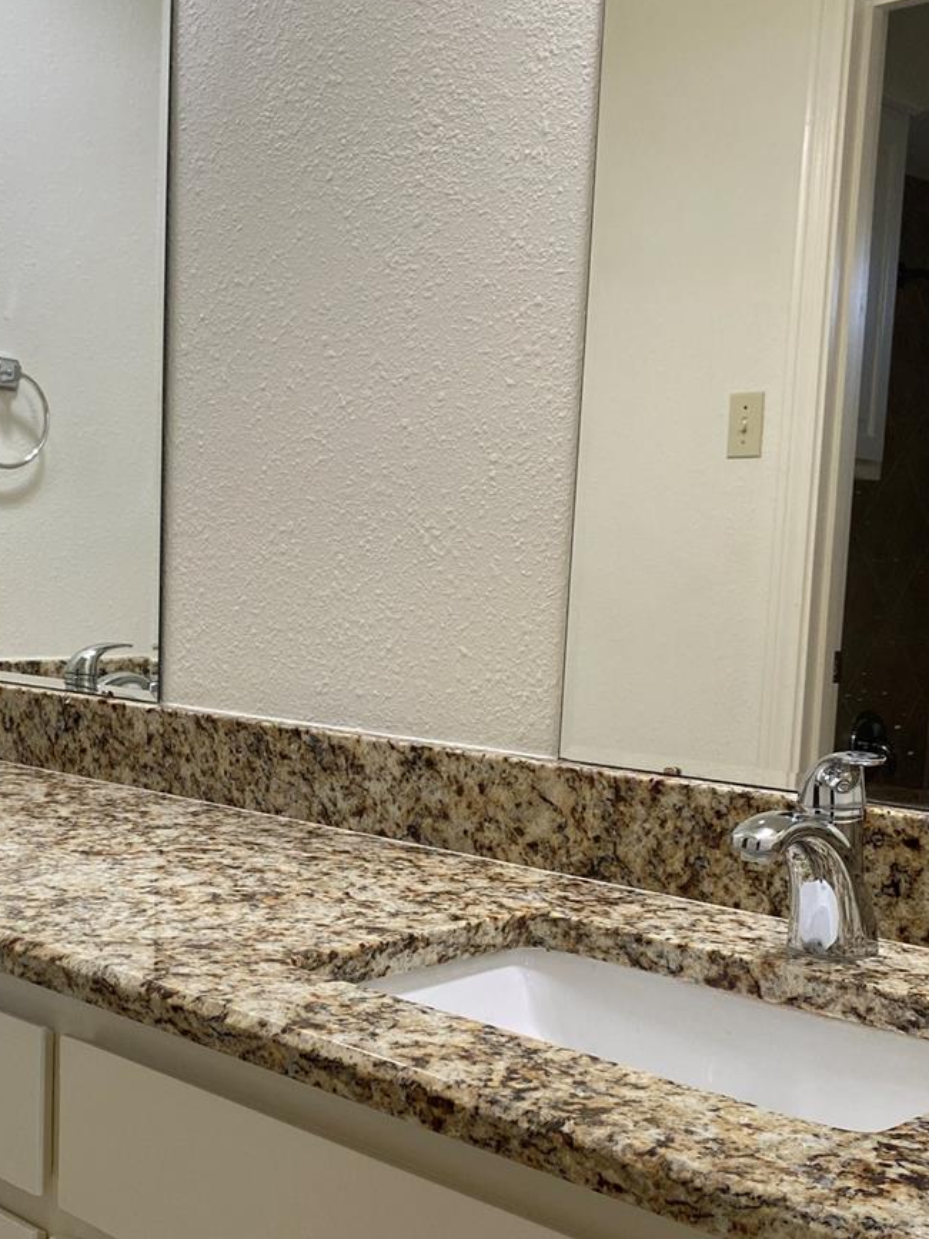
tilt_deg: -7.0
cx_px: 255
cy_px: 805
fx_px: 1646
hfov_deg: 31.1
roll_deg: -2.2
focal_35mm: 46
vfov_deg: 40.8
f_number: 1.8
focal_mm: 4.25
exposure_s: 1/120
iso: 80
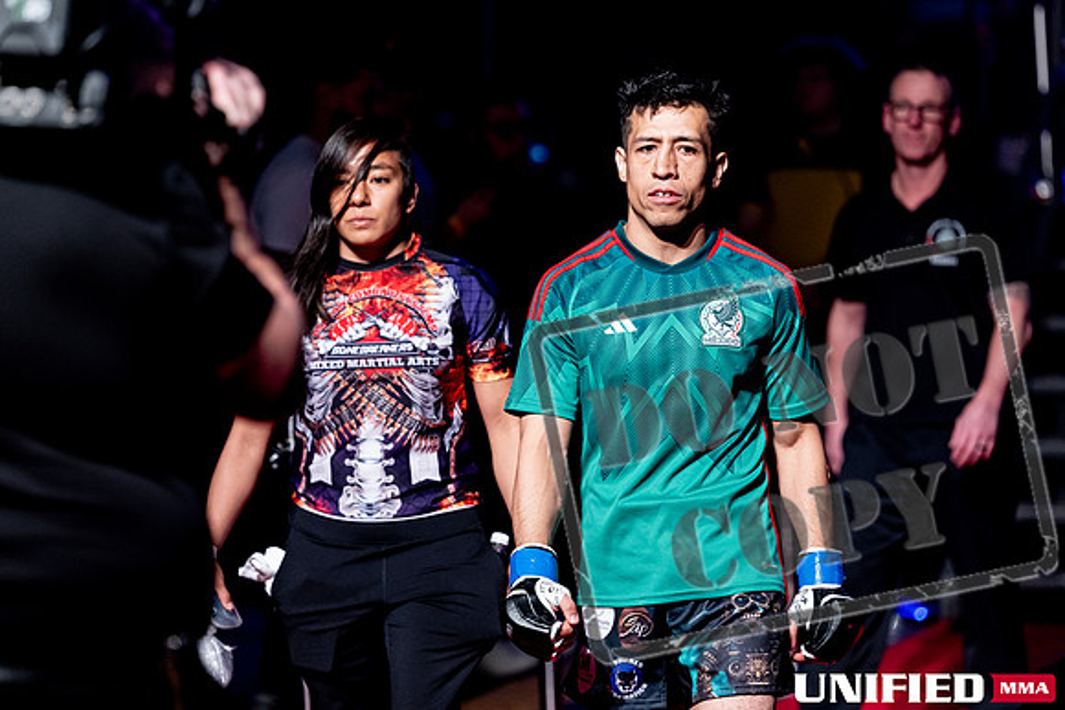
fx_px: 4438
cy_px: 355
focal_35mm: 150
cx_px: 532
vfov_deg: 9.2
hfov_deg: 13.7
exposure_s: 1/640
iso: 2500
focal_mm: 150
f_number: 2.8
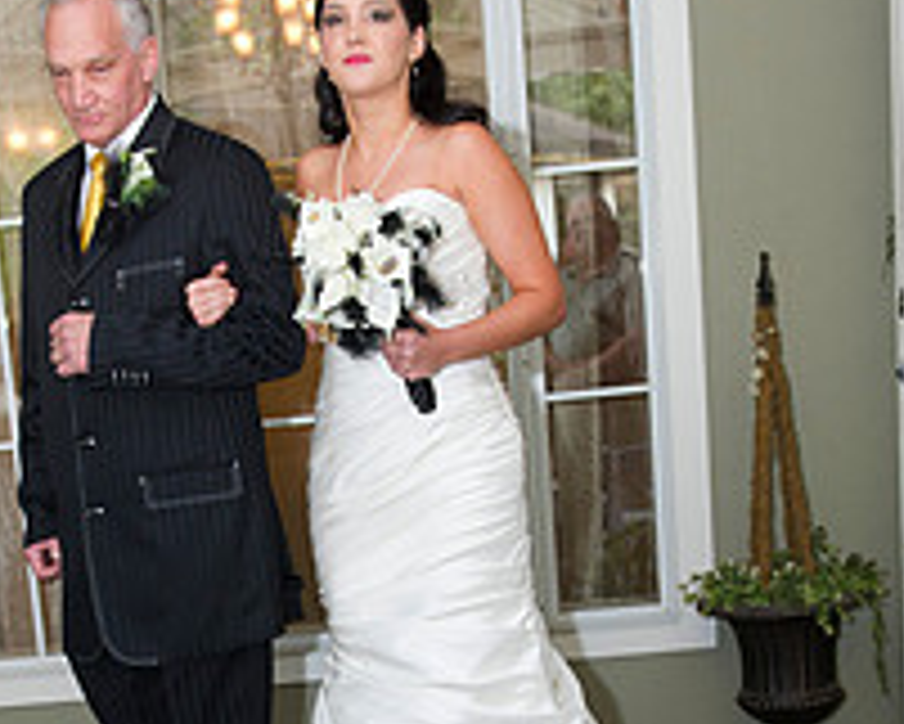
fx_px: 1793
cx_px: 326
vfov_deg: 22.1
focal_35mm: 67
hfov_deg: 28.2
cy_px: 693
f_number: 5
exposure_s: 1/80
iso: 800
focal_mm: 32
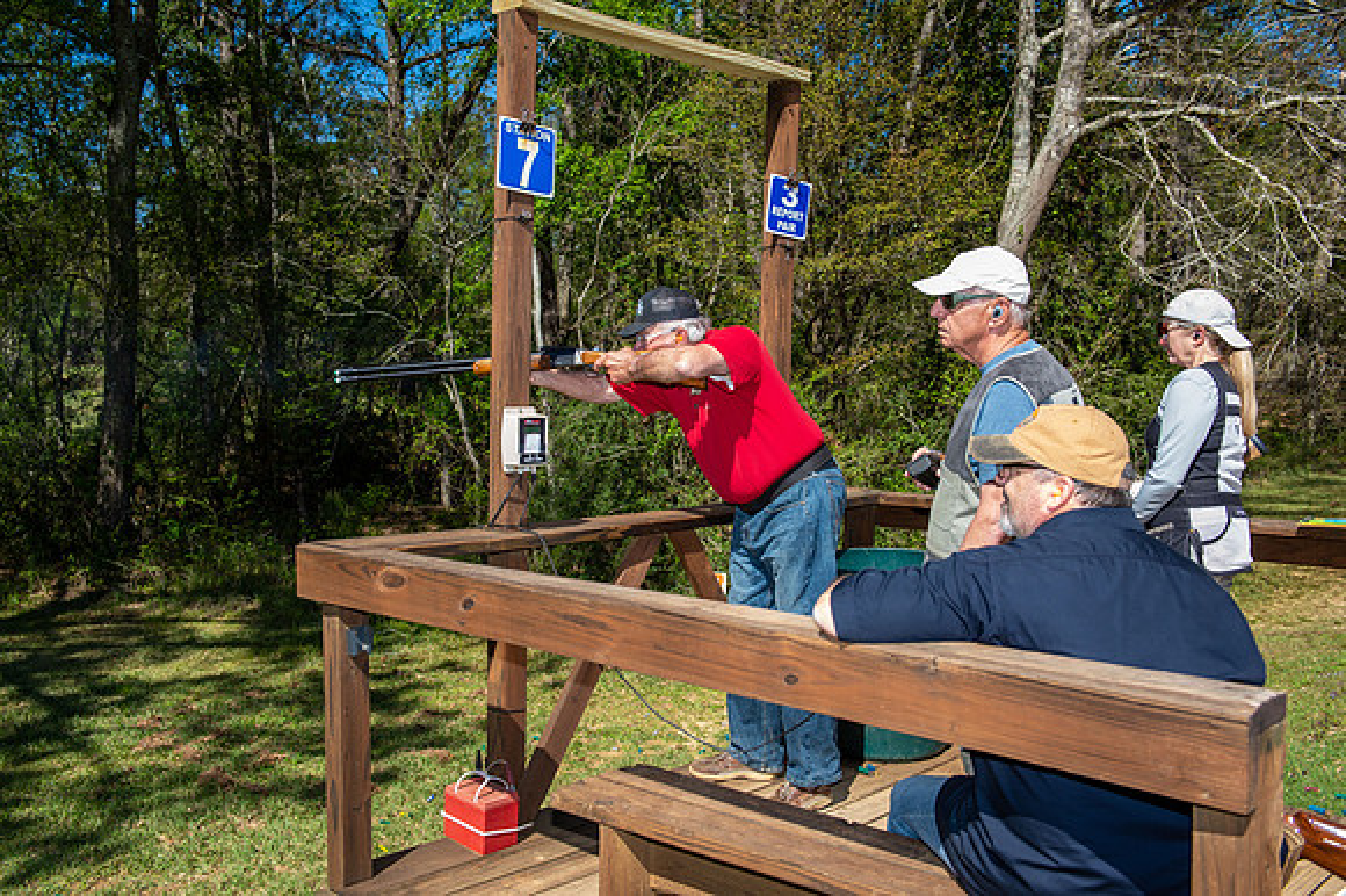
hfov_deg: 55.8
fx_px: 1270
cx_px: 673
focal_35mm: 34
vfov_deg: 38.8
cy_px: 448
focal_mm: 34
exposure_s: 1/250
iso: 50
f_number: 5.6
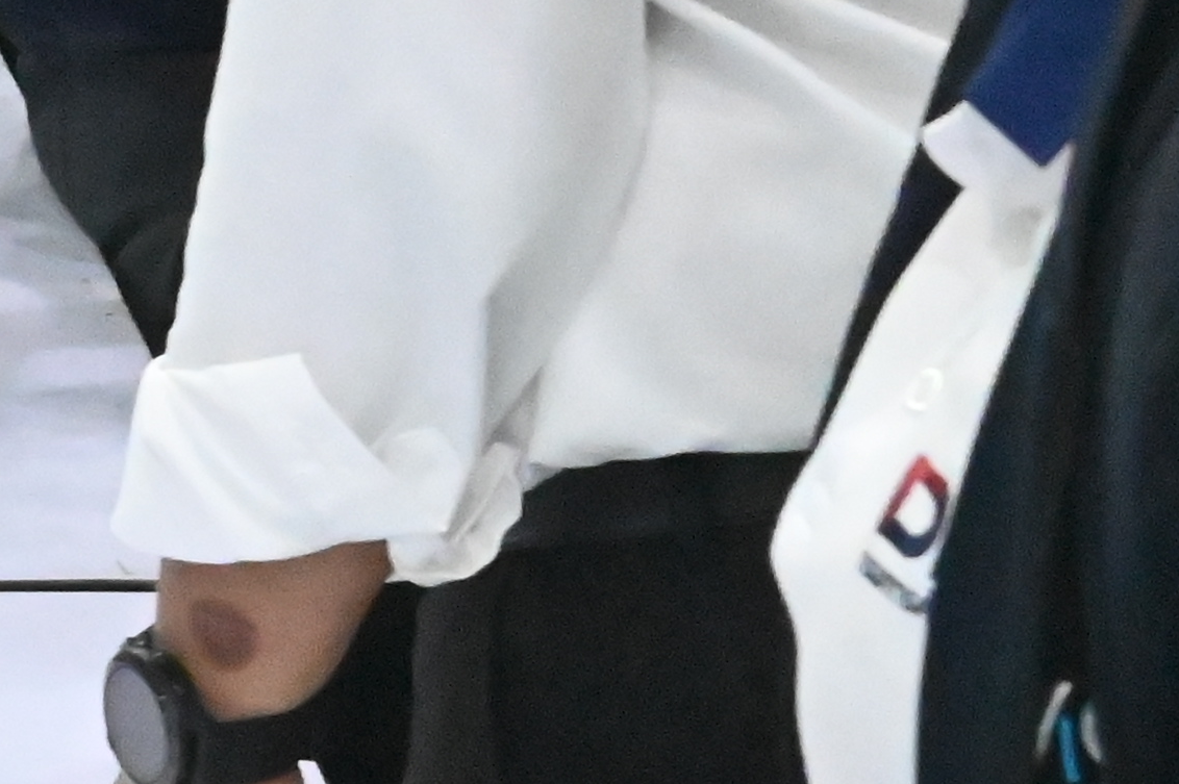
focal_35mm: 235
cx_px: -1268
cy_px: -1051
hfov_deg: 8.3
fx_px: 7690
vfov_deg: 5.6
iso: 25600
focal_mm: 44
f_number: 10
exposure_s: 1/80
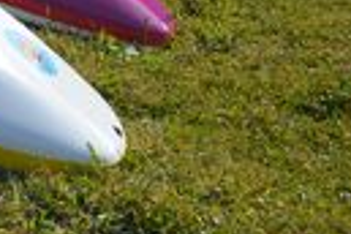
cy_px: -140
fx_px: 1131
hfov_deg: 14.9
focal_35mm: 116
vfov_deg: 11.2
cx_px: -318
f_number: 9
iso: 100
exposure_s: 1/320
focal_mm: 20
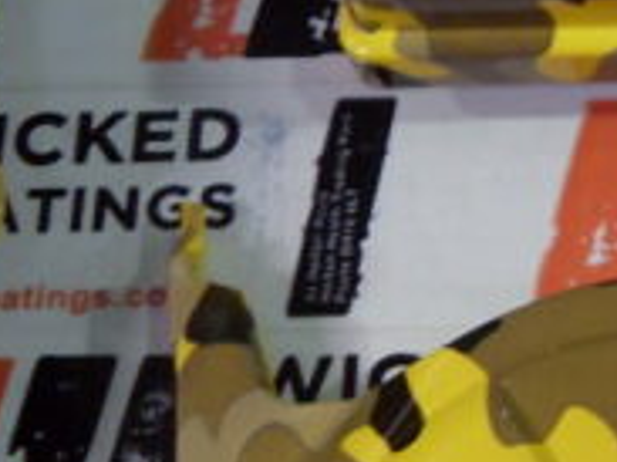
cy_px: 250
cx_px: 1055
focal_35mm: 153
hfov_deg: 12.0
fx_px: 2725
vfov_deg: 9.7
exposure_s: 1/45
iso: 160
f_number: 2.8
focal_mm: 6.3
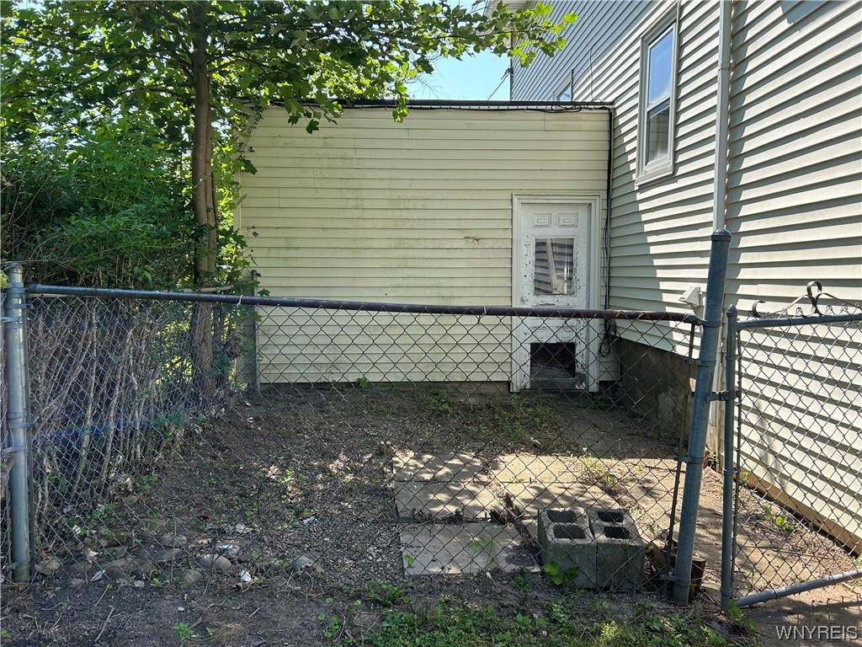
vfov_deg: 53.1
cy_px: 324
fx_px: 647
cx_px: 431
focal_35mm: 26
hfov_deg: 67.3
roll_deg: +0.5
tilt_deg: -3.4
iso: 50
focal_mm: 5.7
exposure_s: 1/982
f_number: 1.5
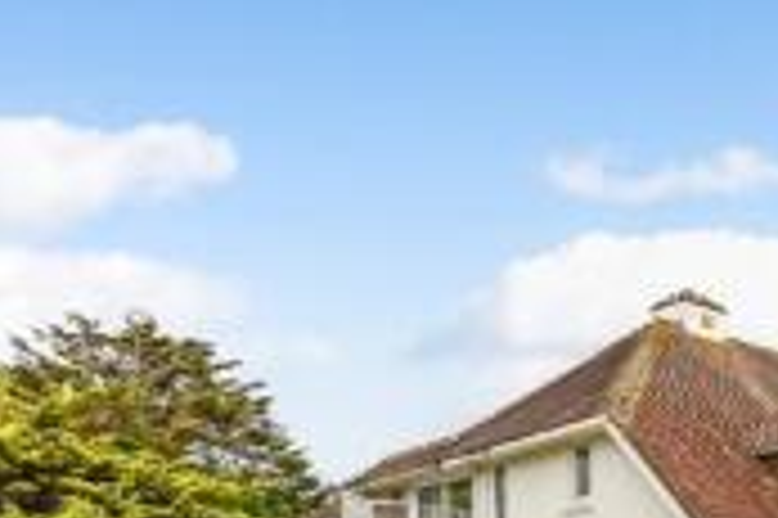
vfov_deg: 27.4
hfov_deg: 37.6
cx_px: 845
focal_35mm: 44
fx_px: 950
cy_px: 597
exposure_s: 1/800
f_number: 9
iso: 320
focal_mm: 16
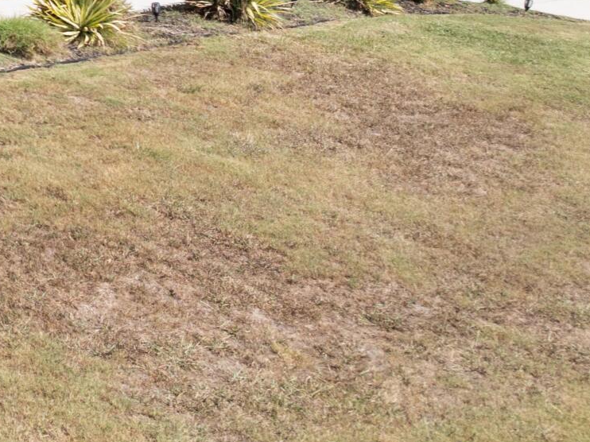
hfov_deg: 16.9
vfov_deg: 14.3
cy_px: -219
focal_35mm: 97
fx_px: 1653
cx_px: -457
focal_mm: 12.29
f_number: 2.8
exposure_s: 1/20
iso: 100
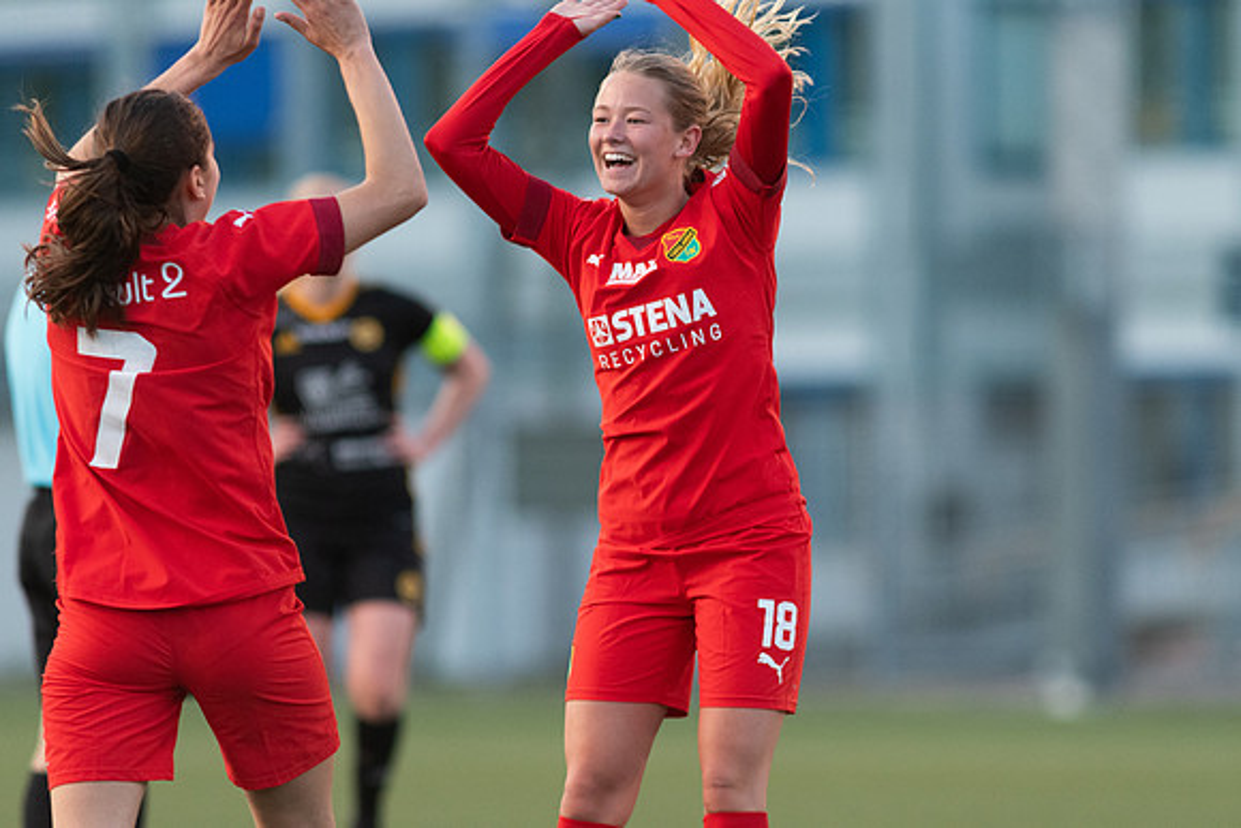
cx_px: 620
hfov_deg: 4.6
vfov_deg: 3.1
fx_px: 15515
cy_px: 414
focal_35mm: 450
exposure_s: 1/800
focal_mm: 300
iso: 1800
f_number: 3.2
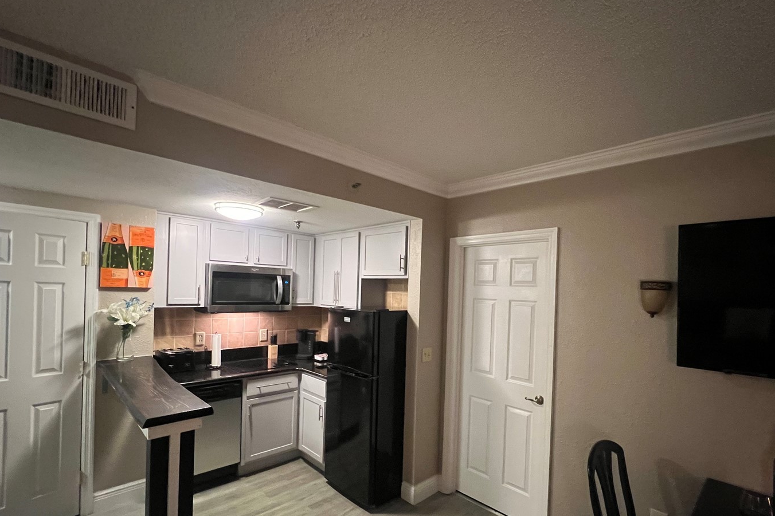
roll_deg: -1.7
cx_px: 410
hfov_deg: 96.6
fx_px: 344
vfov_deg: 73.4
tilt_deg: -0.3
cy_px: 293
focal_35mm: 16
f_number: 1.8
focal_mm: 1.57
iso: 800
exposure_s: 1/40
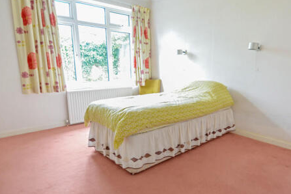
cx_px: 178
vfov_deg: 57.2
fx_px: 178
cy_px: 104
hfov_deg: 77.5
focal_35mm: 22
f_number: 3.5
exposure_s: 1/8
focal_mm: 10
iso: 800
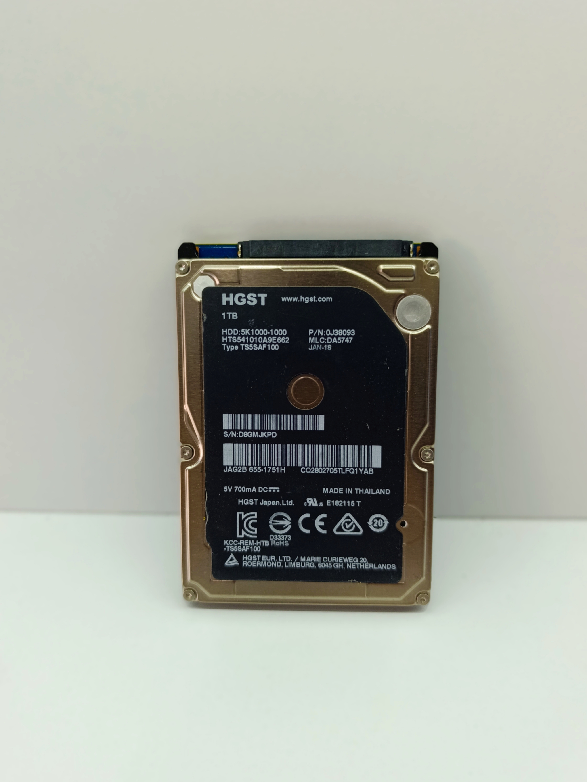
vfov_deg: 73.9
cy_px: 391
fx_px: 520
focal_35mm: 23
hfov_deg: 58.9
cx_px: 294
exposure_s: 1/100
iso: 160
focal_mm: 6.14
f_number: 1.6
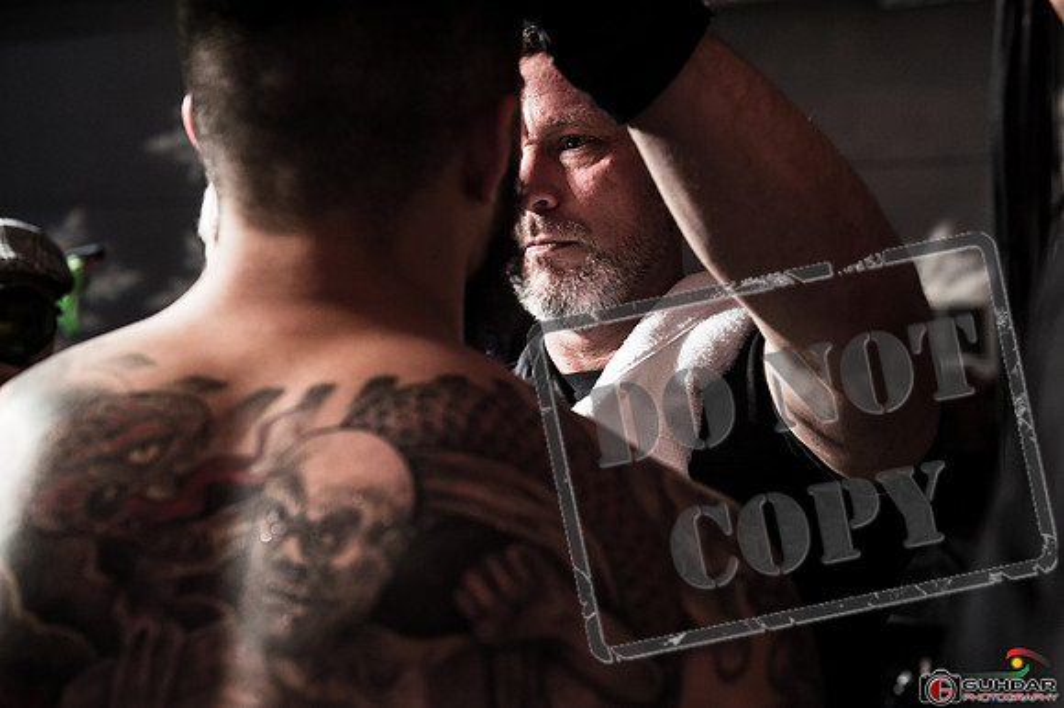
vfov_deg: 26.0
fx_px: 1536
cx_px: 532
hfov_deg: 38.2
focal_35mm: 52
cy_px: 354
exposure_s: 1/160
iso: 1600
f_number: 4.5
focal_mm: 52
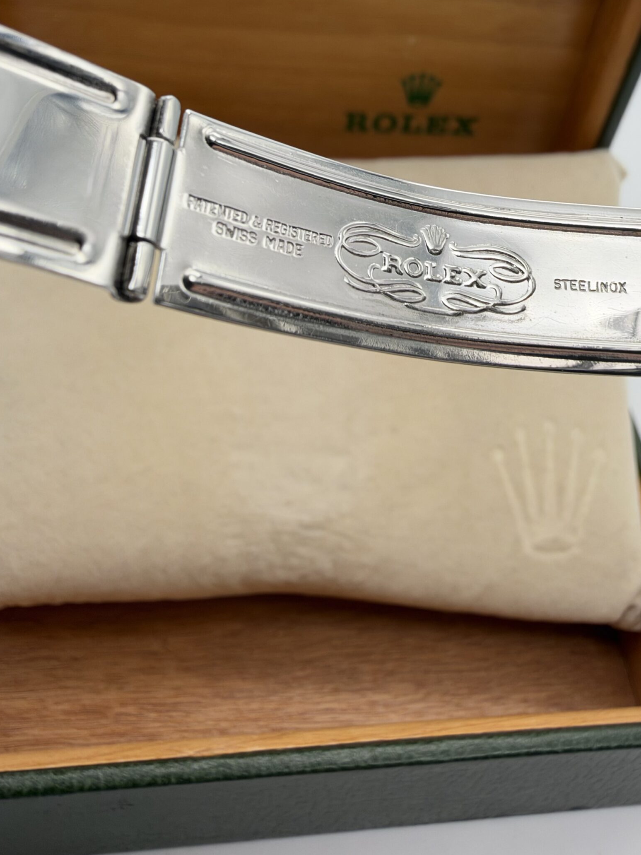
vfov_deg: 57.7
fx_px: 766
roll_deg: -8.1
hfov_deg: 45.1
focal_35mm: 31
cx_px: 395
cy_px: 327
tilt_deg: -36.9
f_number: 2.2
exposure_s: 1/195
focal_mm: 2.22
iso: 40
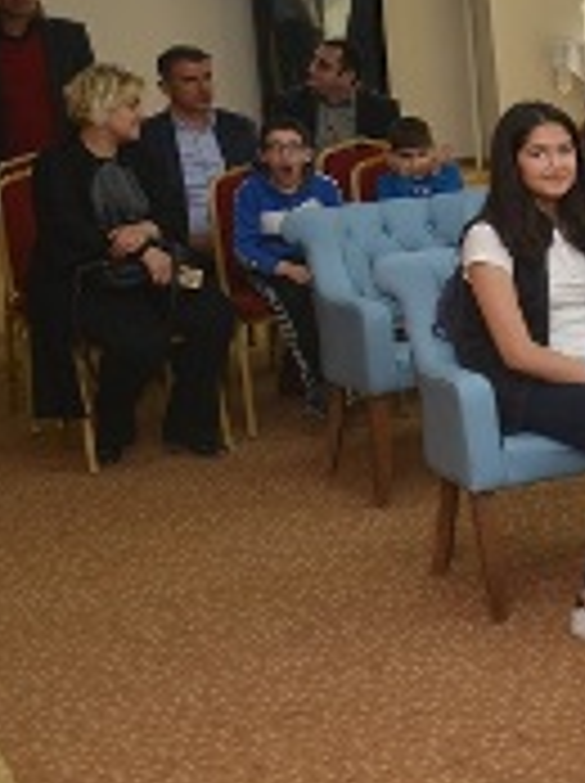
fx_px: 1920
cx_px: 1179
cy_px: 272
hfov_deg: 14.4
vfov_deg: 23.0
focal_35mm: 85
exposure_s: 1/50
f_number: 4
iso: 100
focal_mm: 24
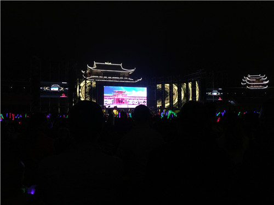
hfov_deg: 61.7
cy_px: 102
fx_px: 230
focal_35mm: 29
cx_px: 137
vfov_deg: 48.2
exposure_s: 1/17
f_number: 2.2
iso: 64
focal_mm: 4.15
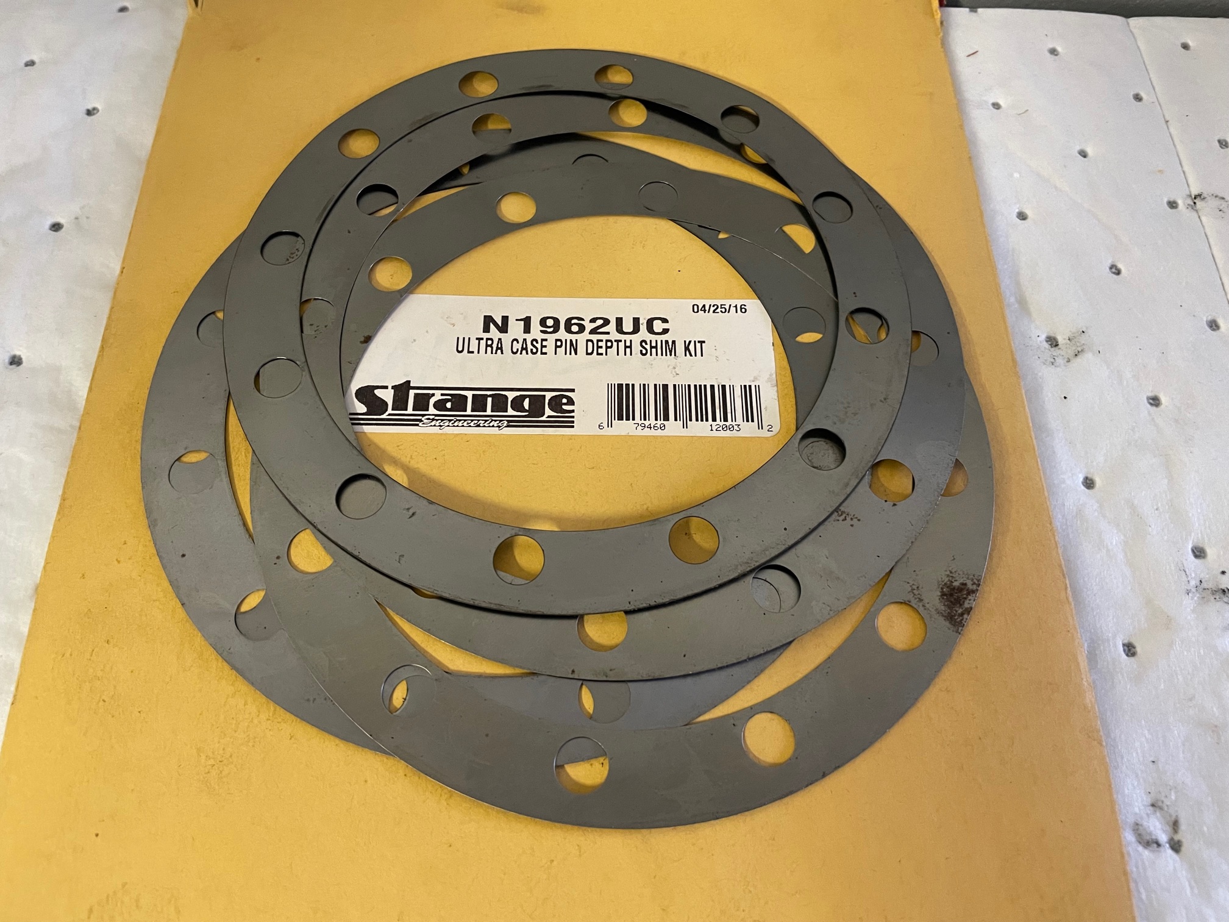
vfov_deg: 53.1
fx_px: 923
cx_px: 614
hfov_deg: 67.3
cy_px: 461
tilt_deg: -63.5
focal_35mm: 26
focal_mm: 4.2
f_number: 1.6
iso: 400
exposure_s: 1/50
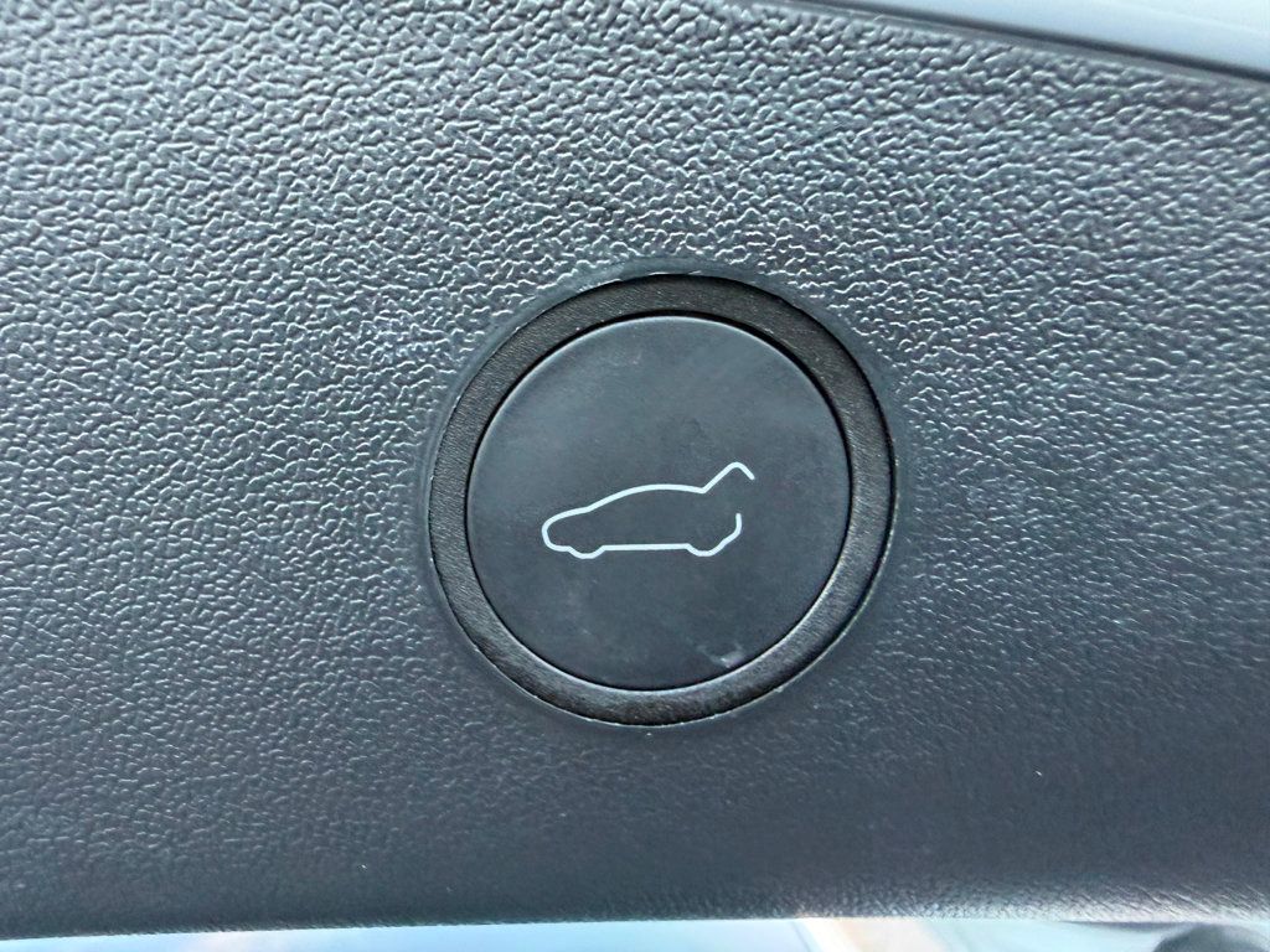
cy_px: 476
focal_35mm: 24
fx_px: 881
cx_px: 635
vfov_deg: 56.8
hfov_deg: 71.6
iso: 400
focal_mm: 2.22
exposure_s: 1/94
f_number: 2.2
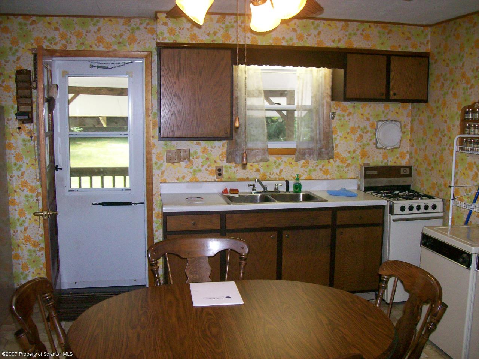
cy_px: 180
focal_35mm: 36
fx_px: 498
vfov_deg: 39.6
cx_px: 240
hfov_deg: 51.4
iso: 160
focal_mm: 6
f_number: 2.7
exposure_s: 1/64
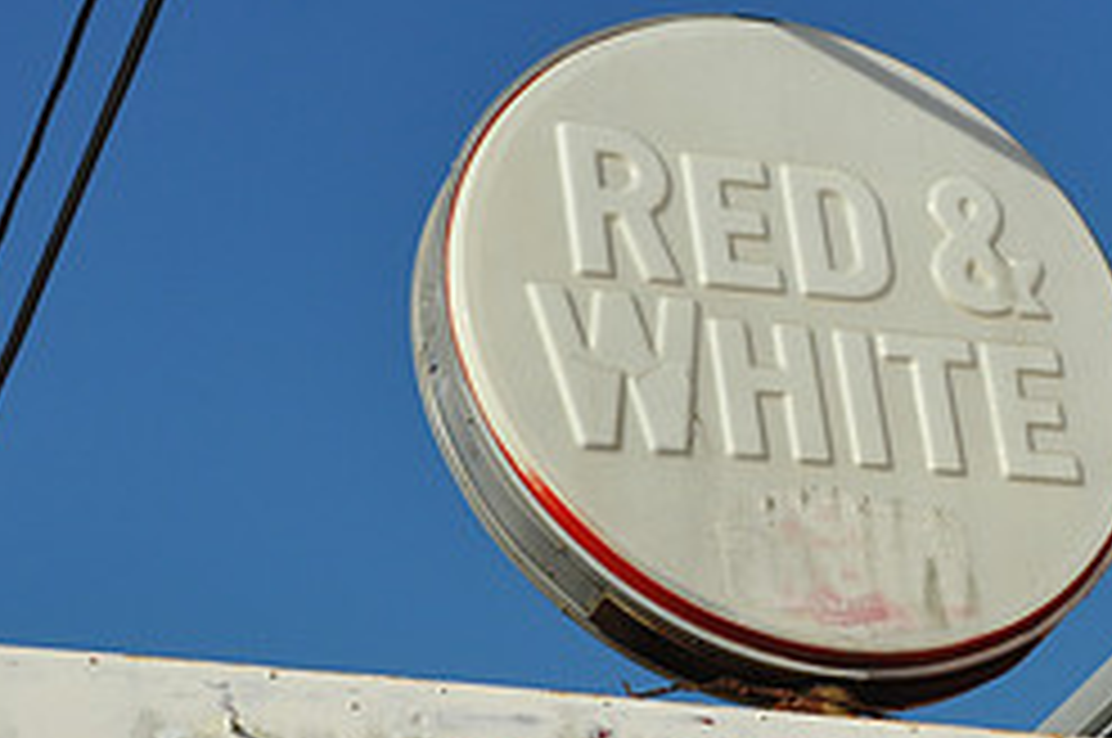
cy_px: 488
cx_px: 891
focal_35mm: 134
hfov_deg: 15.2
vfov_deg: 10.2
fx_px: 4134
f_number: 14
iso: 200
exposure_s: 1/200
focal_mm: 38
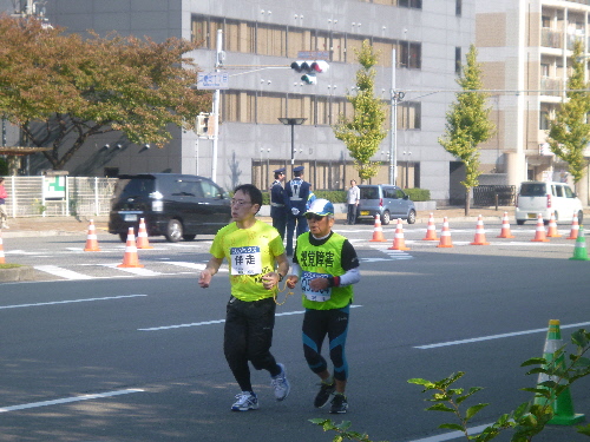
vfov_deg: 11.9
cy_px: 221
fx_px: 2131
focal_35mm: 125
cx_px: 295
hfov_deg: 15.8
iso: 100
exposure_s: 1/125
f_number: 5.9
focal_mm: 21.5
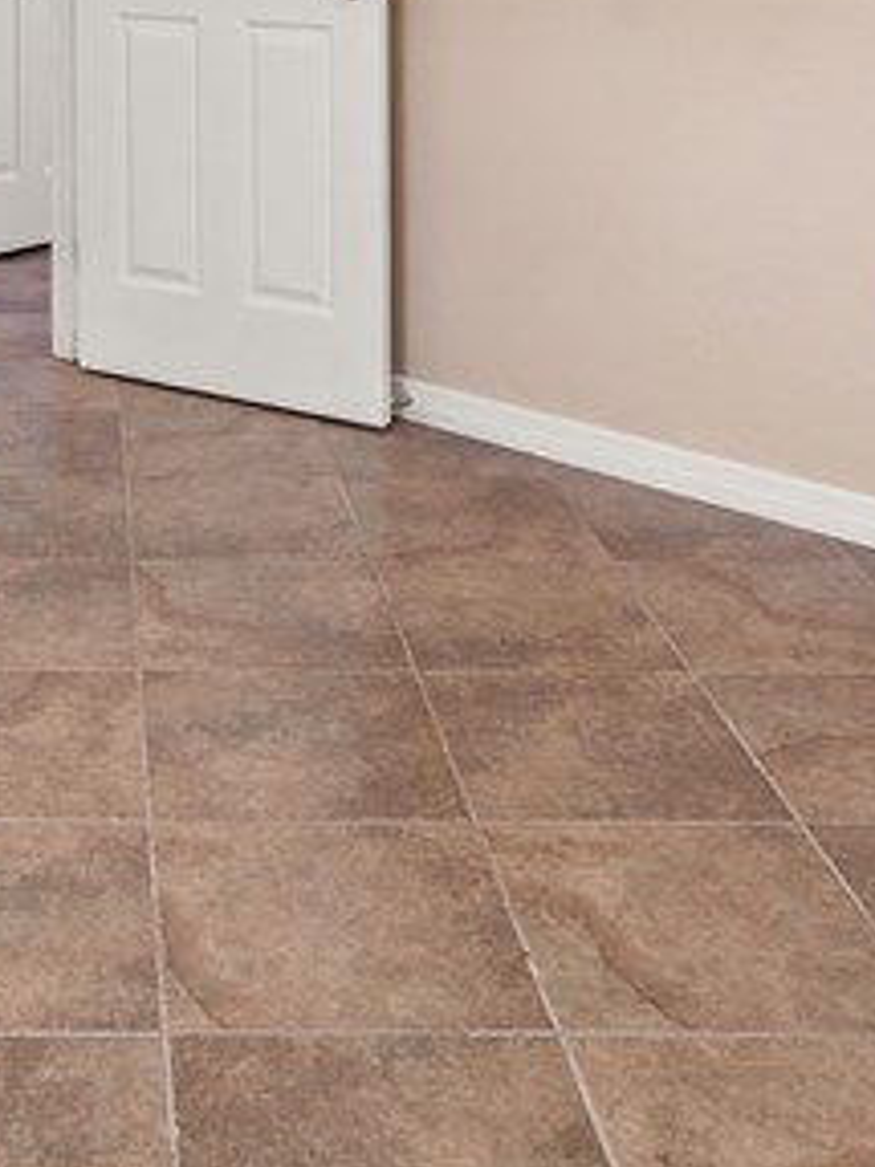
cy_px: -183
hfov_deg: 27.4
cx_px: 69
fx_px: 1720
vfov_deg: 32.1
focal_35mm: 51
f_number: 8
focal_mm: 14
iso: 250
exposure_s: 1/5
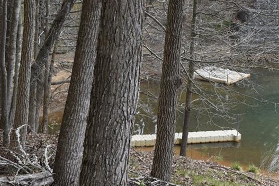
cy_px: 75
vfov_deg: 13.4
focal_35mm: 102
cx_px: 258
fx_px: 790
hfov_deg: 19.6
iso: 250
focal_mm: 35
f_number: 8
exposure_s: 1/250
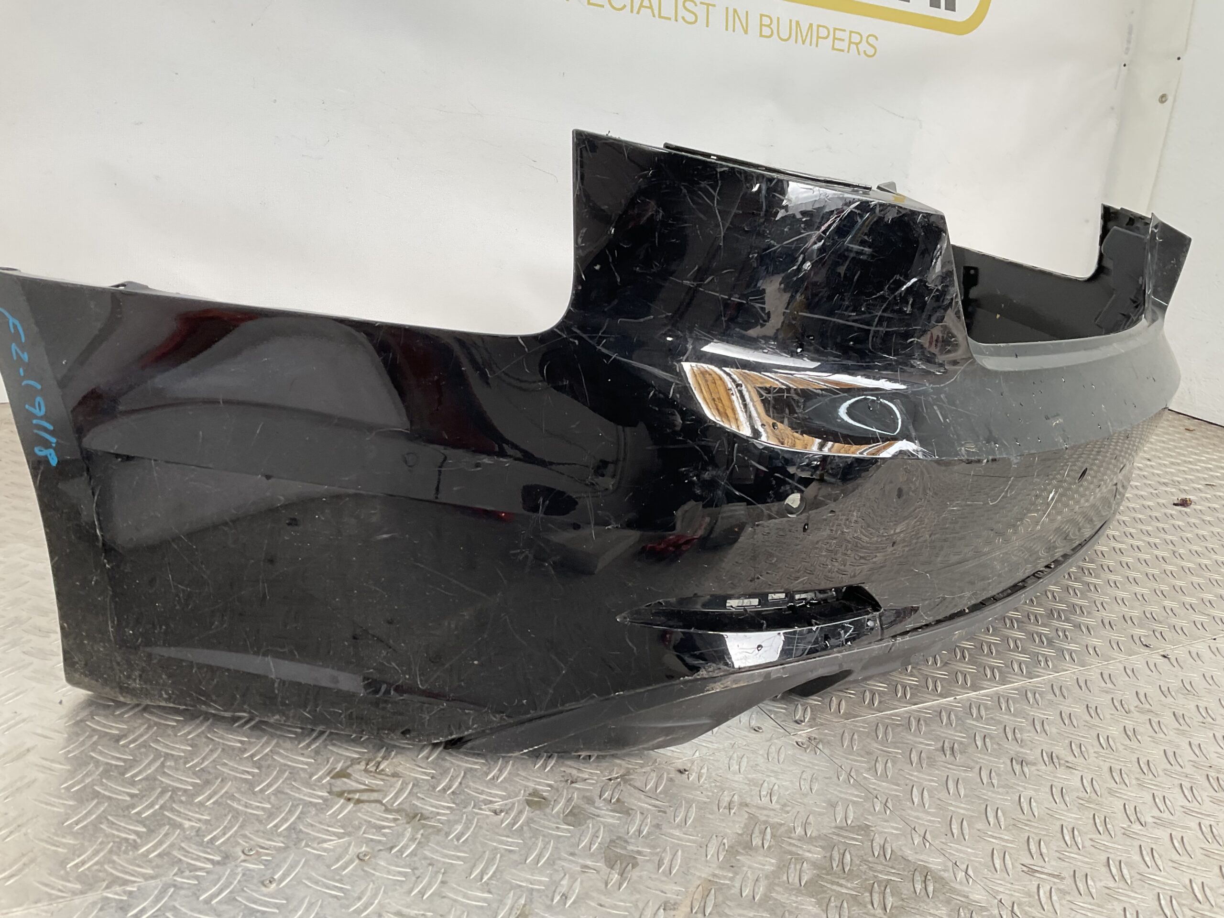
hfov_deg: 61.7
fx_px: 1025
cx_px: 612
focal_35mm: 29
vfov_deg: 48.2
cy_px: 459
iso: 20
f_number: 1.8
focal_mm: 3
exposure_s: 1/120
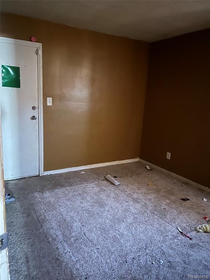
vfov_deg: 67.3
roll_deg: -2.3
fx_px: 210
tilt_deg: -12.5
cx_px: 105
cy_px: 140
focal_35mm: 26
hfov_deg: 53.1
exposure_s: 1/5
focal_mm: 5.1
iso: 800
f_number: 1.6
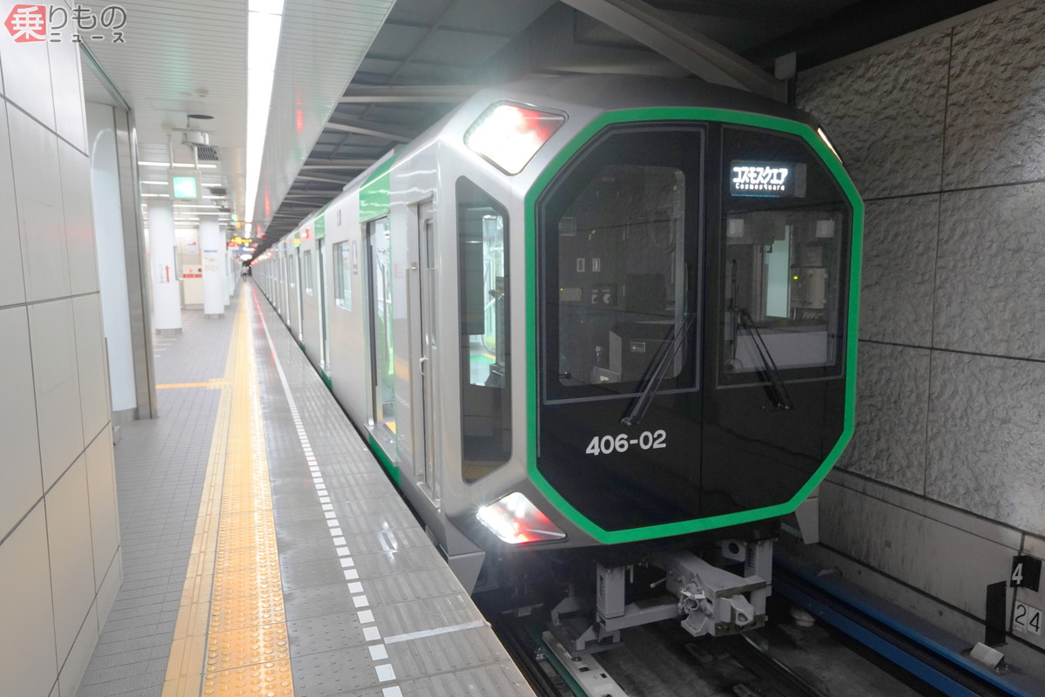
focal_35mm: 24
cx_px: 522
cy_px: 348
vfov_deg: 53.1
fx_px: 697
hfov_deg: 73.7
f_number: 4
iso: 5000
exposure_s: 1/160
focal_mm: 24
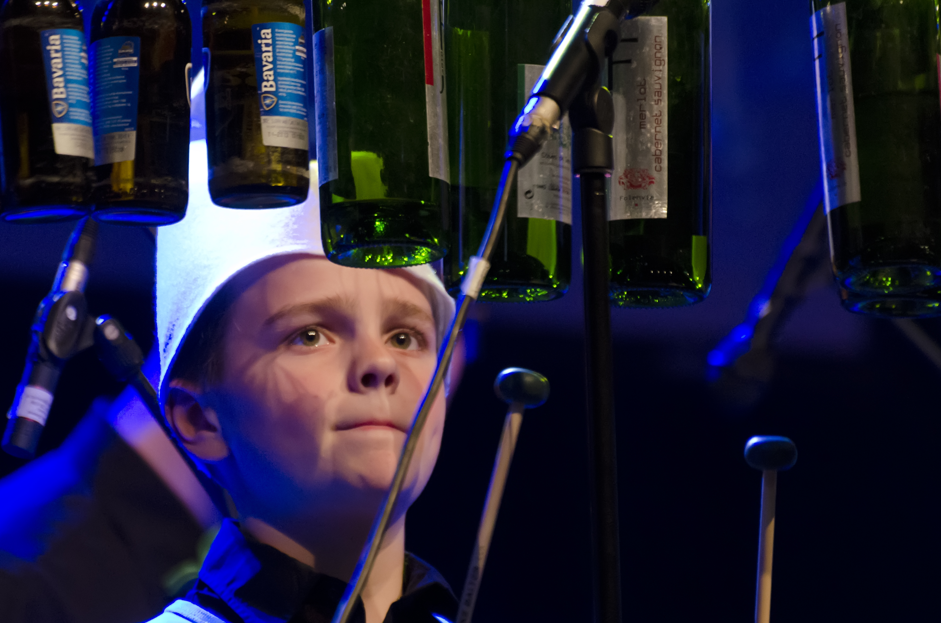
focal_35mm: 496
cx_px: 400
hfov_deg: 4.2
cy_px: 376
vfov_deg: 2.8
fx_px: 12938
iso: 4000
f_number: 5.6
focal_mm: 270
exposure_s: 1/50
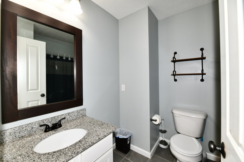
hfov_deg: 104.3
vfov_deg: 81.2
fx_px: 95
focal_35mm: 14
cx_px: 122
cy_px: 81
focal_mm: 14
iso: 640
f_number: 6.3
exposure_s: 1/60
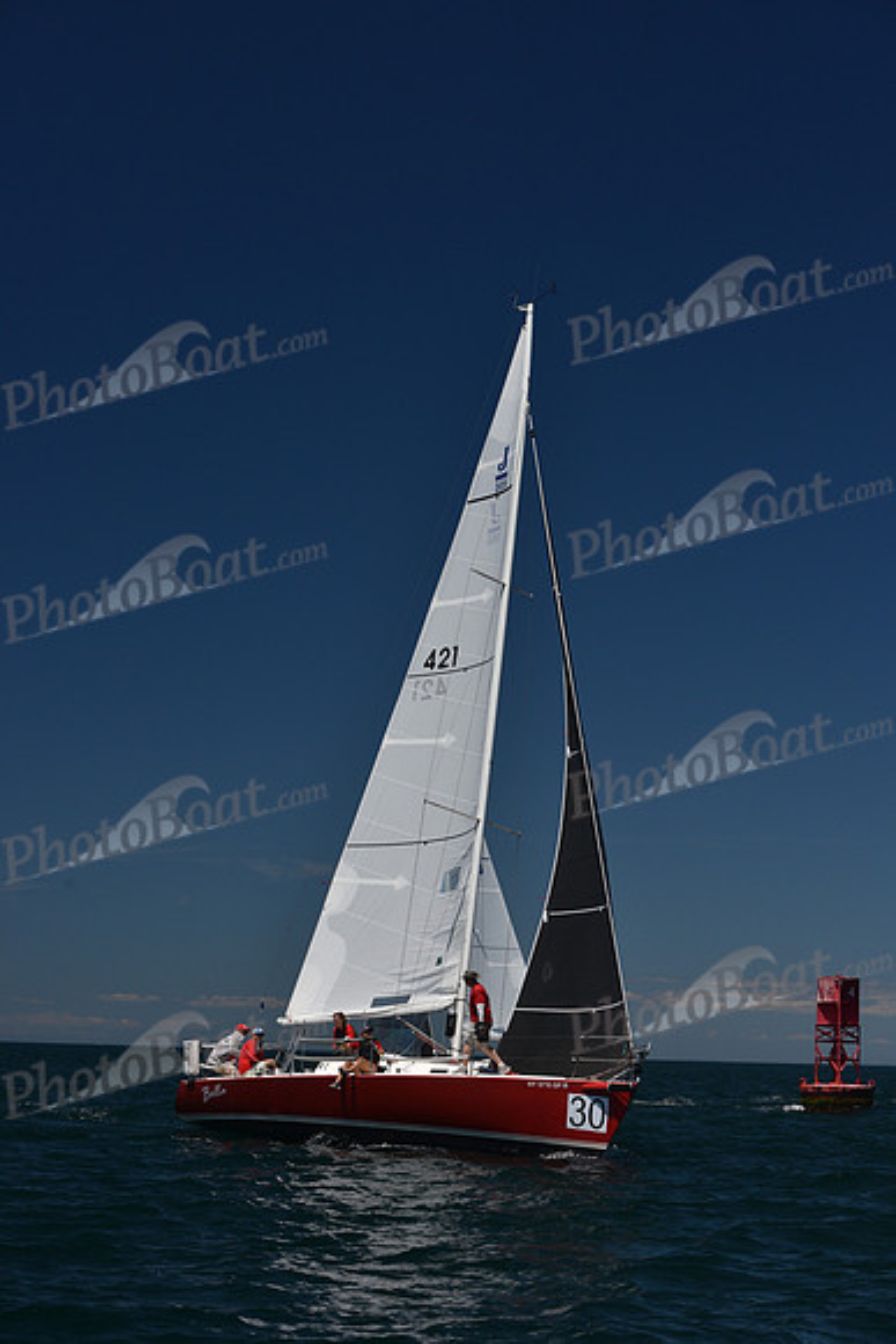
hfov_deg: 19.5
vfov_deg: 28.8
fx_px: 2612
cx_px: 448
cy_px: 672
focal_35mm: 70
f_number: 8
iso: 250
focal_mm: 70
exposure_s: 1/800
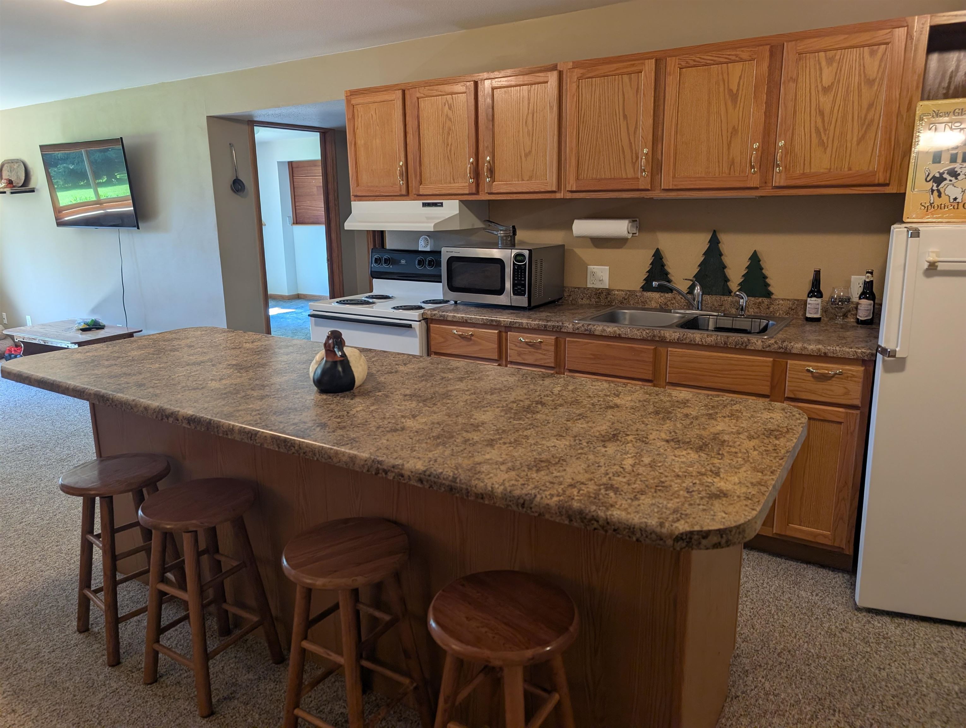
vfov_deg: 56.9
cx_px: 483
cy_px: 364
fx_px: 671
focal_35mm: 24
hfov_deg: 71.5
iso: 296
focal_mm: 6.9
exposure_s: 1/120
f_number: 1.68
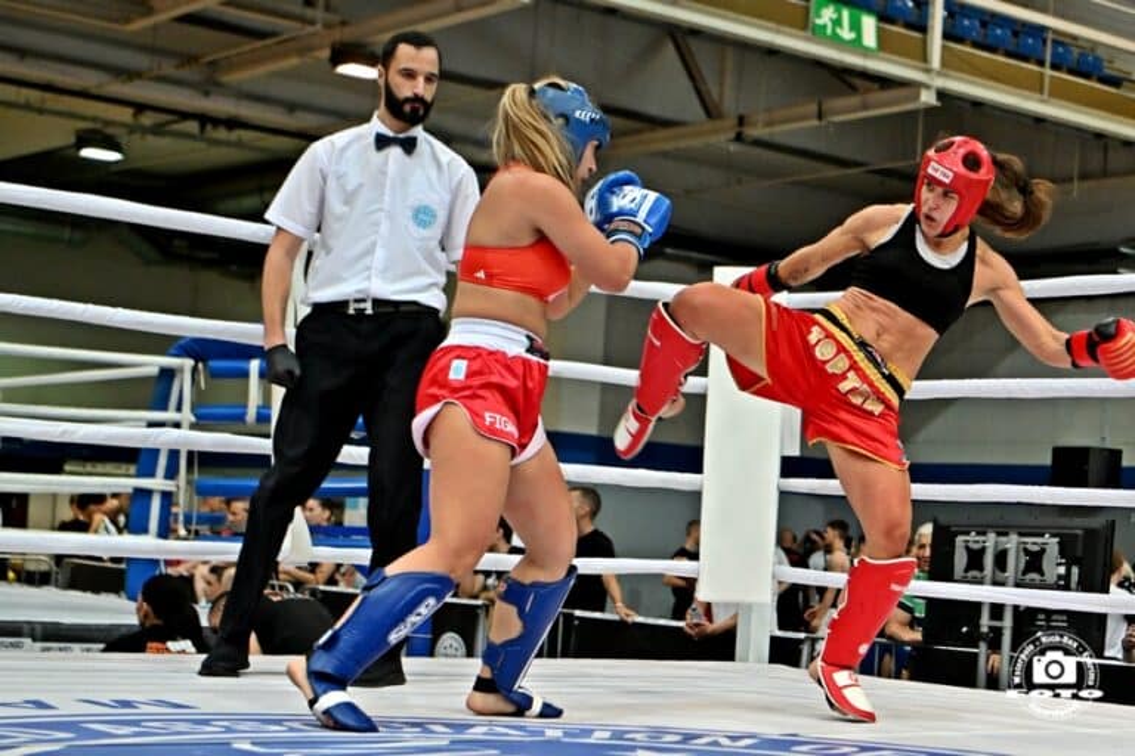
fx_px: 1261
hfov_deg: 48.5
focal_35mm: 40
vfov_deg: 33.4
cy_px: 378
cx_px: 568
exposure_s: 1/1000
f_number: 2.8
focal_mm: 40
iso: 1800
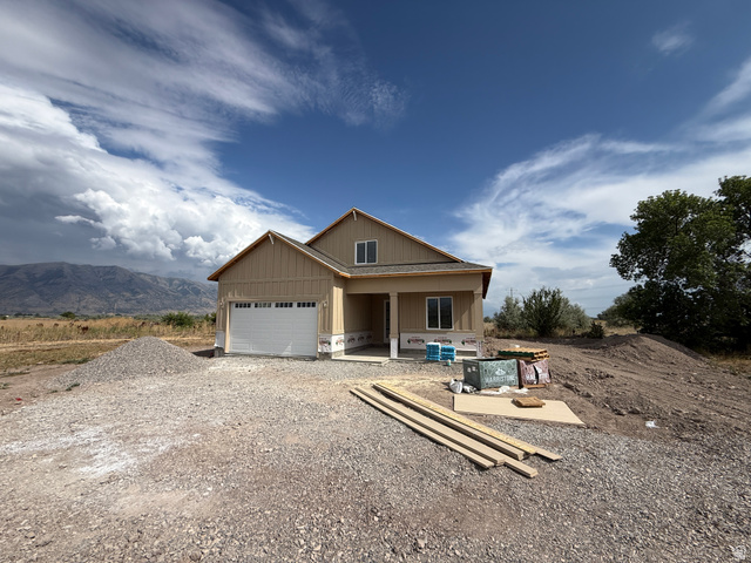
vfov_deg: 85.7
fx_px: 304
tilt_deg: +8.6
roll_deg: -0.9
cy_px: 282
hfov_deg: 102.1
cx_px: 376
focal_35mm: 14
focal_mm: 2.22
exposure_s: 1/4762
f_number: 2.2
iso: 50
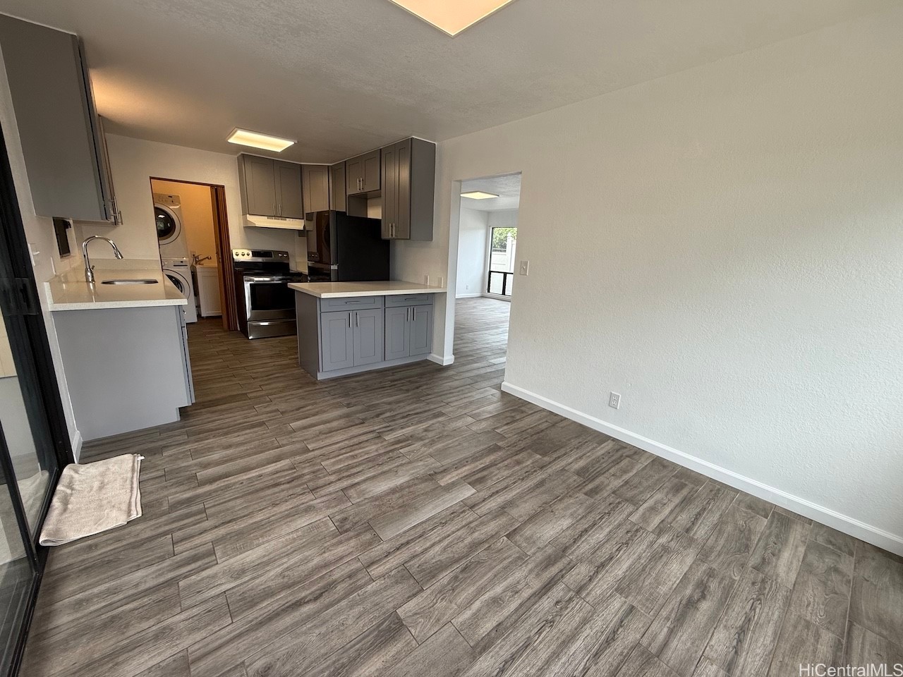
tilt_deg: -13.5
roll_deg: -2.9
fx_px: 365
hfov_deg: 102.1
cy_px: 338
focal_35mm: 14
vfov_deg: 85.7
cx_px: 452
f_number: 2.2
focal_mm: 2.22
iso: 100
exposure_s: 1/120
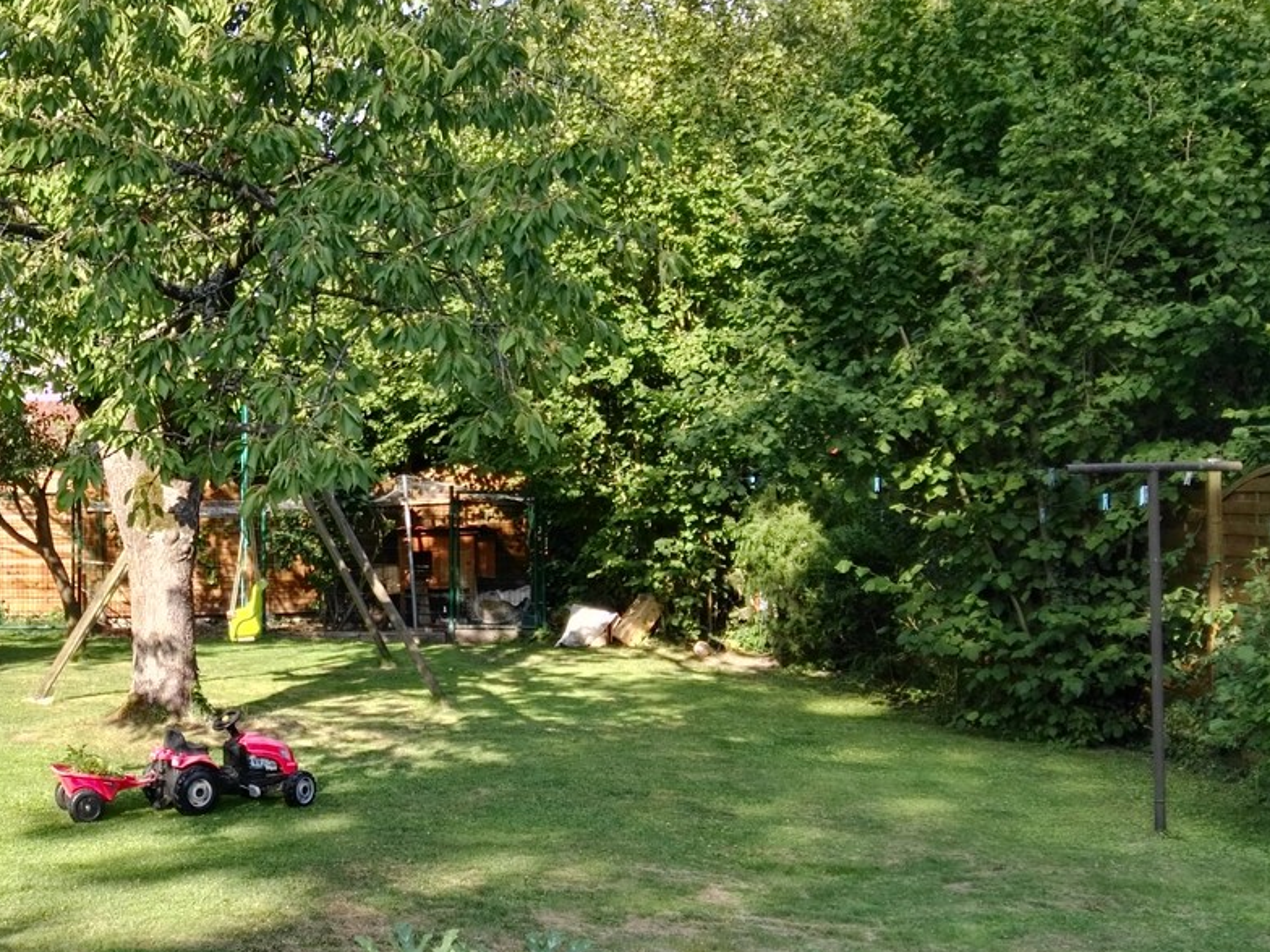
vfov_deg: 29.1
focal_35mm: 50
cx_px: 217
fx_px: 1834
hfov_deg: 36.6
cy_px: 478
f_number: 2
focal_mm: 2.96
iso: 64
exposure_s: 1/509
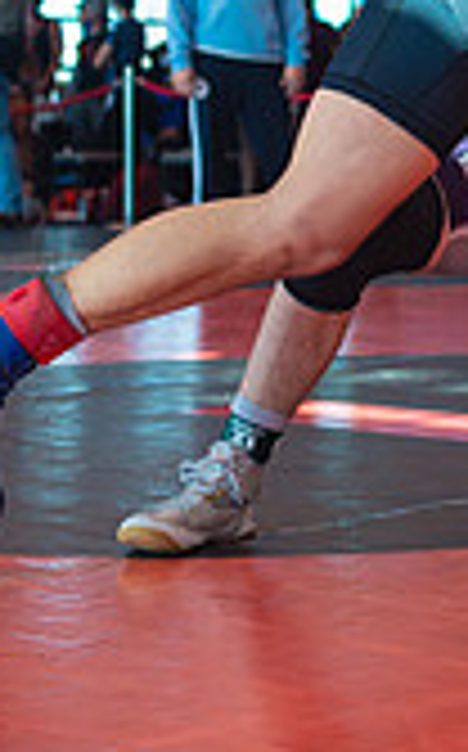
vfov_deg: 15.7
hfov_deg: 9.8
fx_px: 2680
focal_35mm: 131
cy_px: 56
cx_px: 630
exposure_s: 1/400
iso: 400
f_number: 3.2
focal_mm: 35
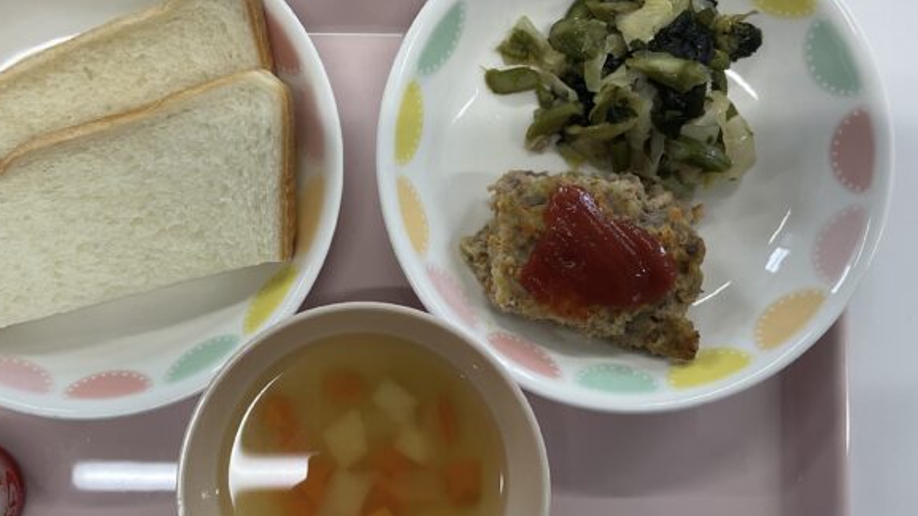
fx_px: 1022
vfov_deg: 28.3
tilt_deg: -87.6
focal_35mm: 42
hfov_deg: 48.0
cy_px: 303
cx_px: 359
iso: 25
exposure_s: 1/100
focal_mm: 3
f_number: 1.8
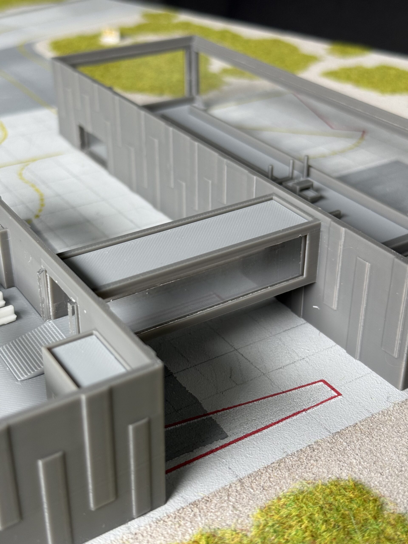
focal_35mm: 48
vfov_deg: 39.7
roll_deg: -0.3
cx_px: 204
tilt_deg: -28.8
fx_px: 754
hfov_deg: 30.3
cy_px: 272
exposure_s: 1/98
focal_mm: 6.76
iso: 100
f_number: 1.78
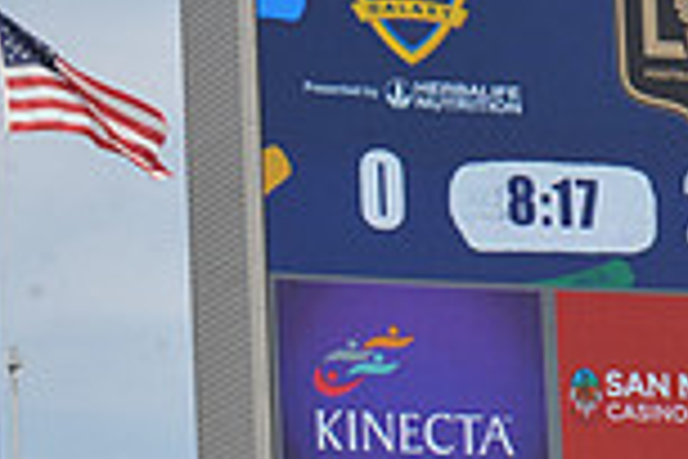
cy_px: 328
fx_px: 6899
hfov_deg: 5.6
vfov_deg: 3.8
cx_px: 1214
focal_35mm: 361
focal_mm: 95
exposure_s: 1/500
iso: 320
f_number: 11
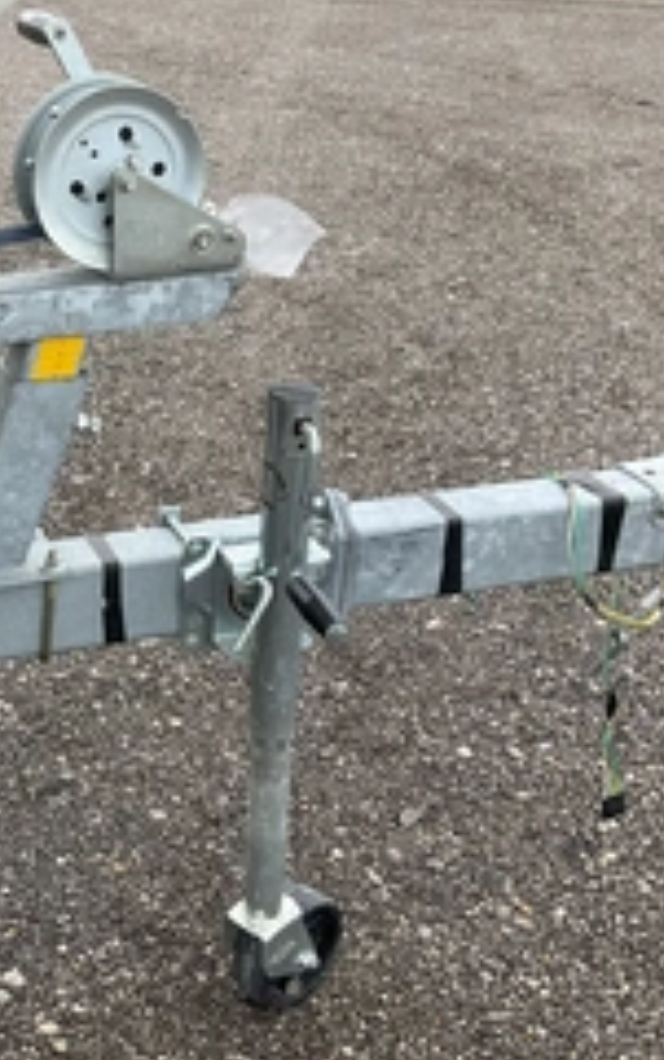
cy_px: 550
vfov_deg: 39.5
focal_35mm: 51
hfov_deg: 24.7
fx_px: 1474
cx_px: 75
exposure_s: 1/545
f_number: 1.8
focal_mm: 3
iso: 25
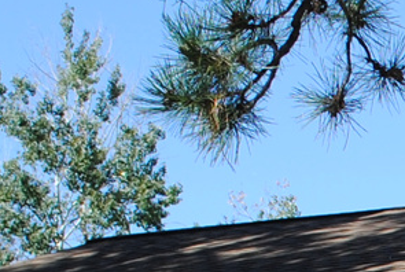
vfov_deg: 5.9
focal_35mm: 229
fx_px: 2581
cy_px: 539
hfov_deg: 8.4
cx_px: 906
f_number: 8
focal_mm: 22
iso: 100
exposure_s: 1/250
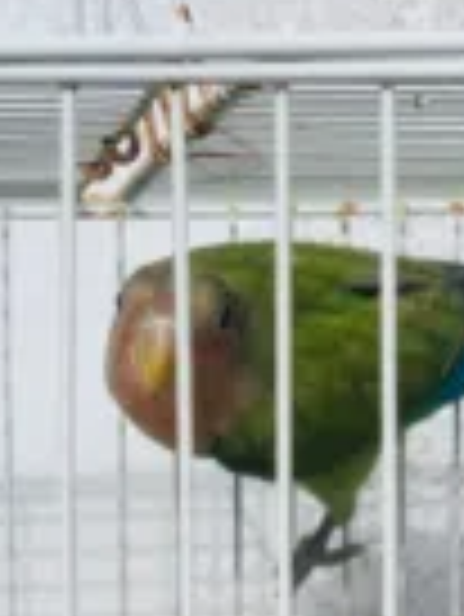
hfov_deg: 9.8
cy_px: 760
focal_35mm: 152
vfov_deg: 12.6
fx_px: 2712
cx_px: 216
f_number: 2.4
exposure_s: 1/1497
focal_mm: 6
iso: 16
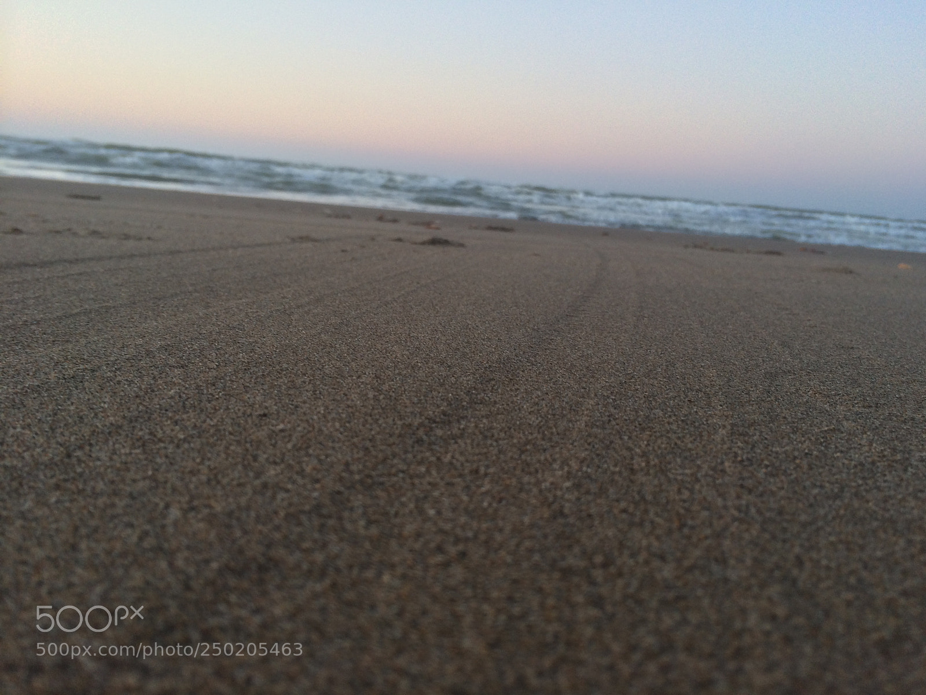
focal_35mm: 29
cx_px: 463
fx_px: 776
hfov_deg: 61.7
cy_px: 348
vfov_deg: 48.2
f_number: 2.2
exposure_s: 1/33
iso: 40
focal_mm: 4.15
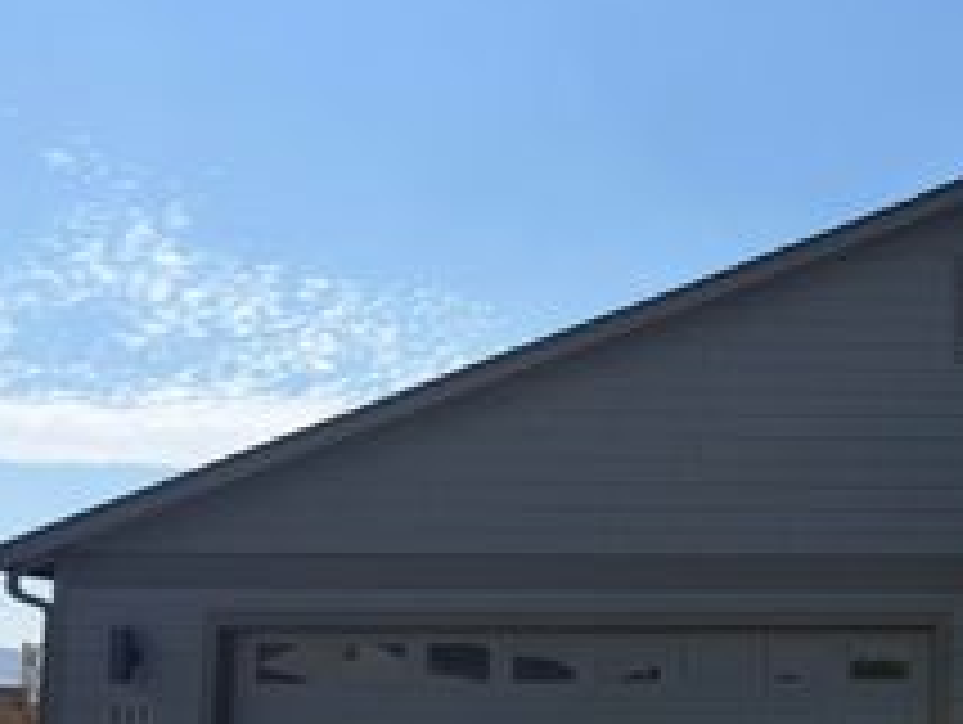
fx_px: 1560
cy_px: 569
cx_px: 1071
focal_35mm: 56
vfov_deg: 25.7
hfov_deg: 30.5
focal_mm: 6.76
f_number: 1.78
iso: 80
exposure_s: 1/5319
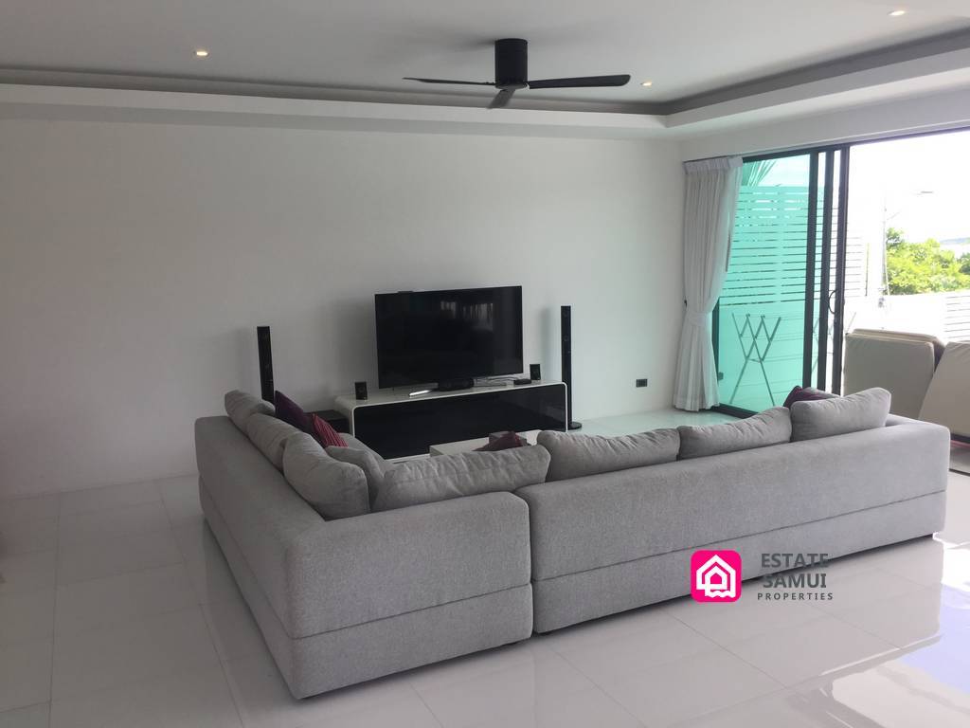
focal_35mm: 29
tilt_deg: -9.1
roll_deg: -0.4
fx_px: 813
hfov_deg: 61.7
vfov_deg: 48.2
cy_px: 364
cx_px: 485
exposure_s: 1/252
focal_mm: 4.15
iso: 32
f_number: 2.2
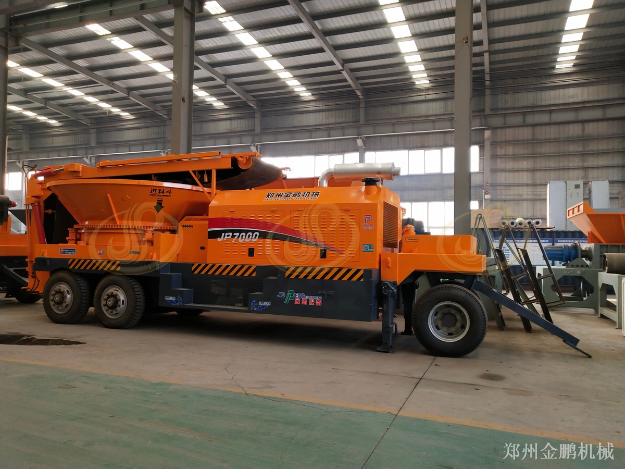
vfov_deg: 46.8
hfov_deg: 60.0
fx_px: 542
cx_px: 312
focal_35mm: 30
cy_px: 234
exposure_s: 1/50
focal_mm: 3.95
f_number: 1.8
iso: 252
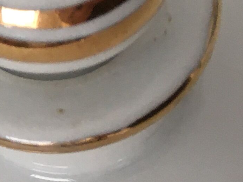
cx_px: -284
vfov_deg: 8.8
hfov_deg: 10.5
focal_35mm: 169
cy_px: 87
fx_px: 1186
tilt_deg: -59.3
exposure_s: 1/30
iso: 50
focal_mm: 4.15
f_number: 2.2
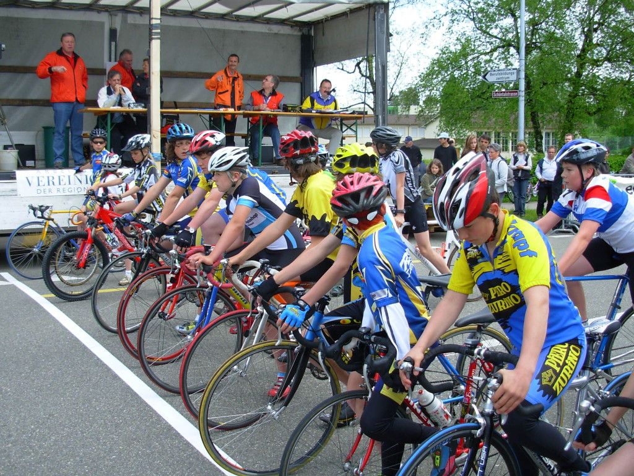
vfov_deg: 37.7
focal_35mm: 38
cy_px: 238
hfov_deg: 49.0
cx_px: 317
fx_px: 696
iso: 50
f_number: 2.9
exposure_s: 1/304
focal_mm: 6.3
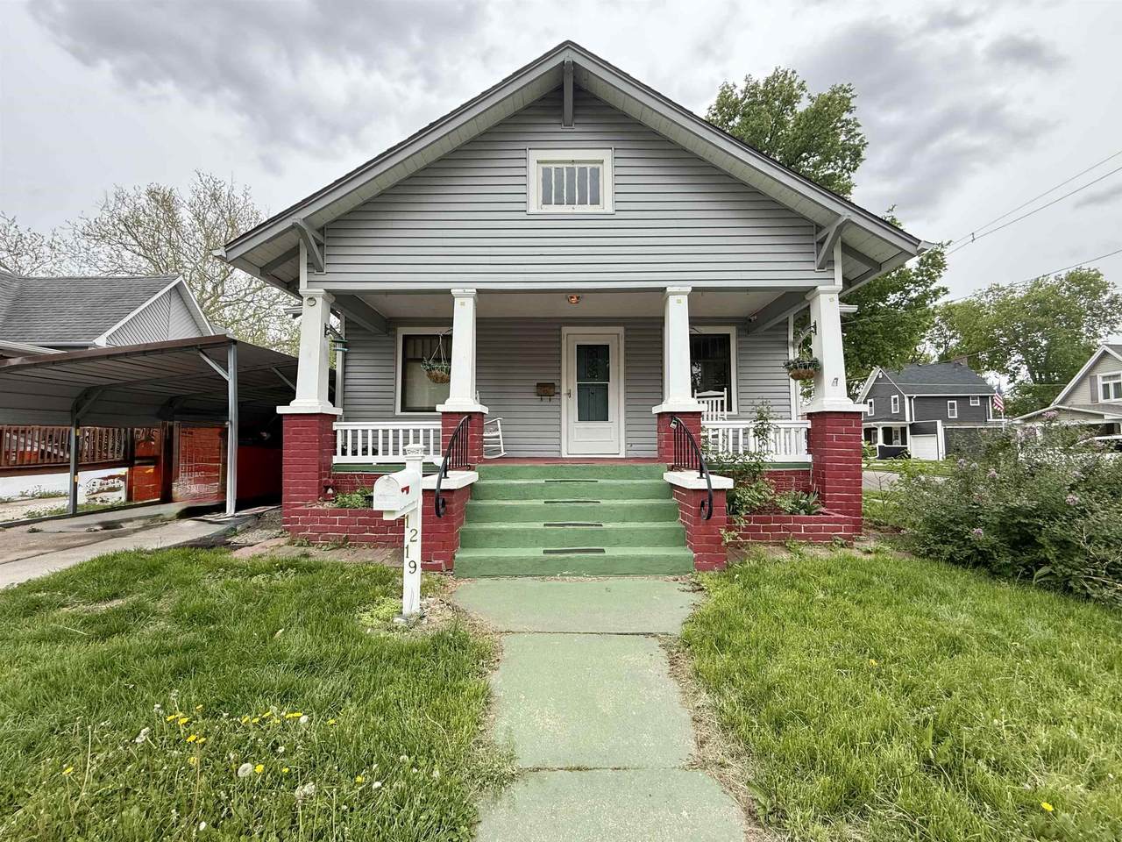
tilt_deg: +2.4
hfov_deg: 102.1
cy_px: 421
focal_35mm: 14
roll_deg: +0.2
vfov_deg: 85.7
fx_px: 454
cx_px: 561
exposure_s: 1/651
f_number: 2.2
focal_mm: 2.22
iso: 50
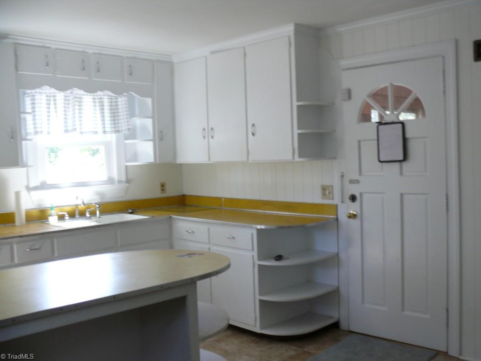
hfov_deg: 50.1
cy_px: 180
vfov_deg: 38.7
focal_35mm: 37
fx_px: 514
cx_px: 240
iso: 200
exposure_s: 1/30
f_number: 2.8
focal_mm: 7.7
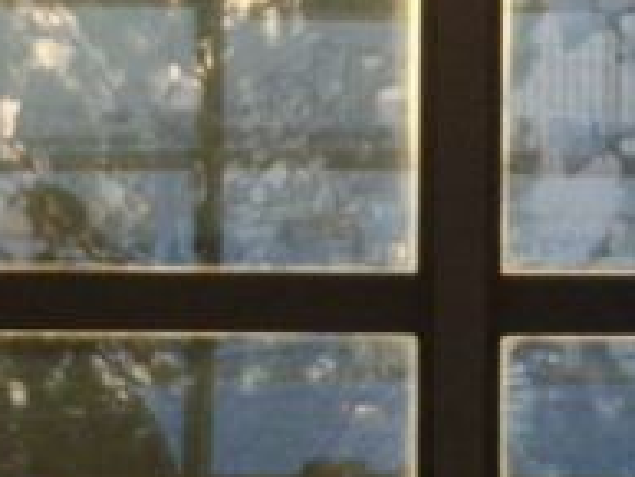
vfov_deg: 3.0
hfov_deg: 4.0
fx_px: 9031
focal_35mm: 492
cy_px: 303
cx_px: 1053
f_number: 5.2
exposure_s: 1/125
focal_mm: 18.6
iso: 160
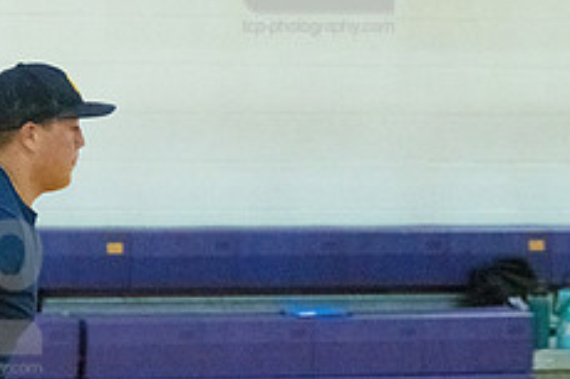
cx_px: -32
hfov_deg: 8.8
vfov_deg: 5.9
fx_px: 3671
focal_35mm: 232
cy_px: 289
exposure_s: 1/640
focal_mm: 92
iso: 6400
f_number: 4.5
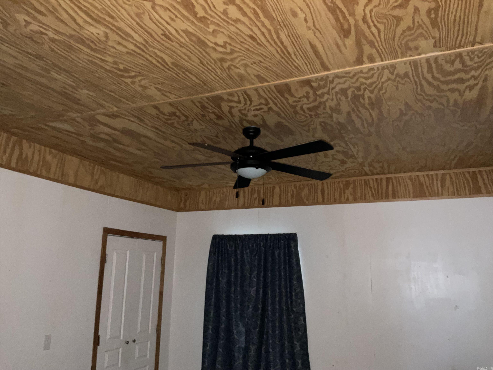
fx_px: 413
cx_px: 246
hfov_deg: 61.7
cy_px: 185
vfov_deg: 48.2
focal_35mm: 29
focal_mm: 3
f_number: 1.8
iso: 160
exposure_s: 1/16
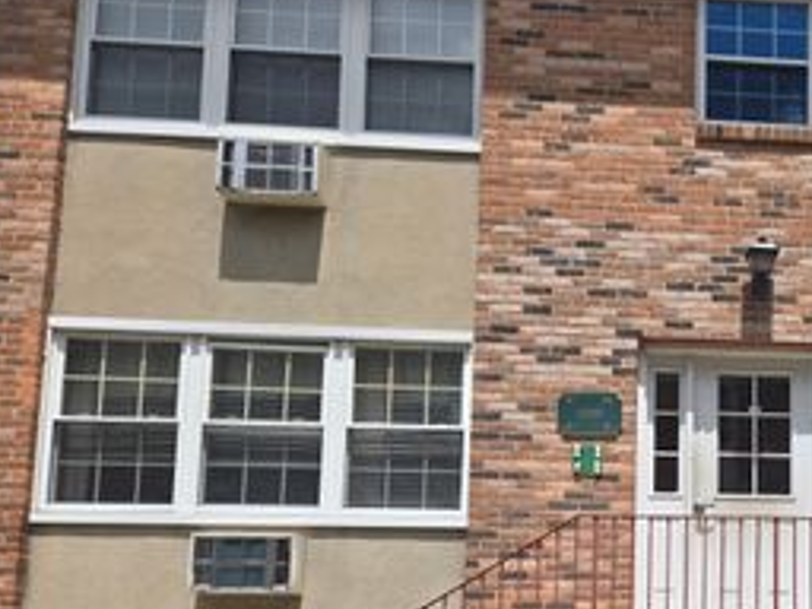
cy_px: 547
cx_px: 755
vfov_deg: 30.8
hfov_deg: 38.7
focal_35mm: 45
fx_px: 1056
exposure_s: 1/2510
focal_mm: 5.4
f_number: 1.8
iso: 25
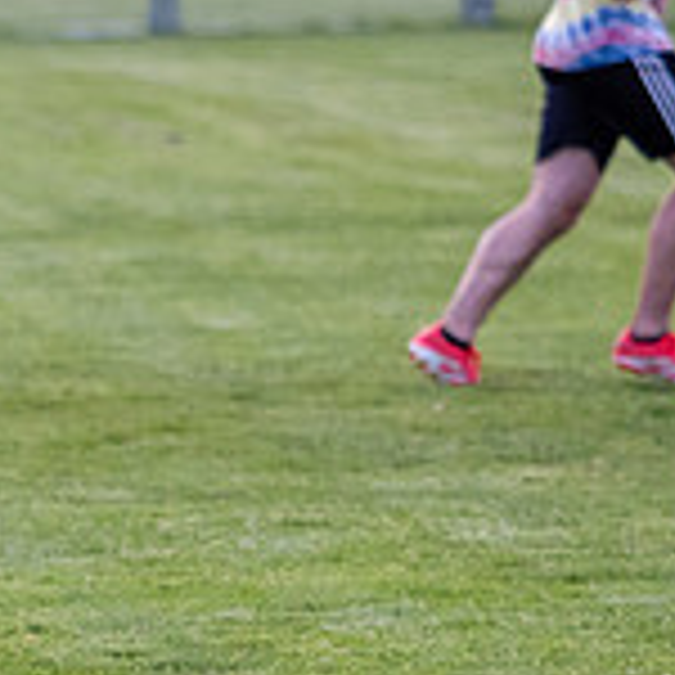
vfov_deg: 2.4
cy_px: 128
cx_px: -590
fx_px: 15994
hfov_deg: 2.4
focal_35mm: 725
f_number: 2.8
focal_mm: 106
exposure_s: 1/800
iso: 800
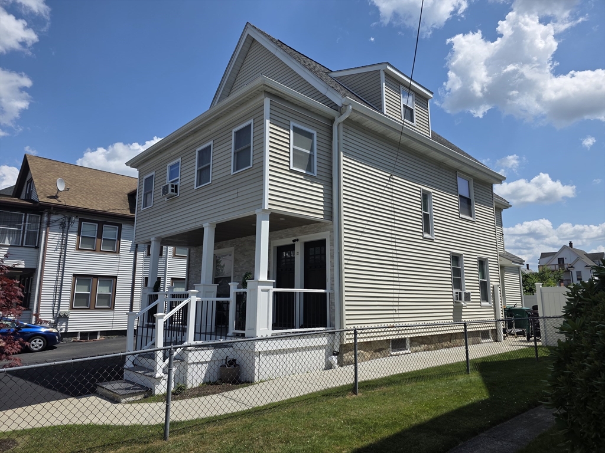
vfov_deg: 58.9
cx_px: 302
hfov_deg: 73.9
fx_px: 402
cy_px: 226
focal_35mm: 23
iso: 64
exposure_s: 1/7944
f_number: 1.7
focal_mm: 6.3
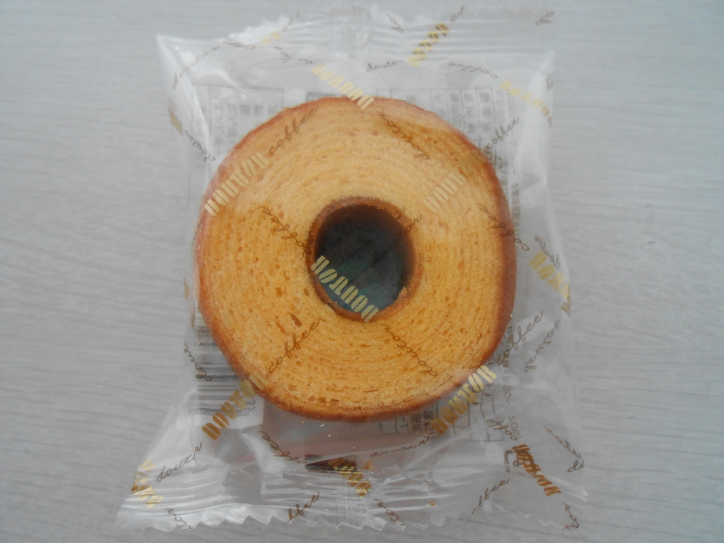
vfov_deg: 51.4
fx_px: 565
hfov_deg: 65.3
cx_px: 354
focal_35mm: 27
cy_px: 269
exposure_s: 1/250
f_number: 3.5
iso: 320
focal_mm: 4.6
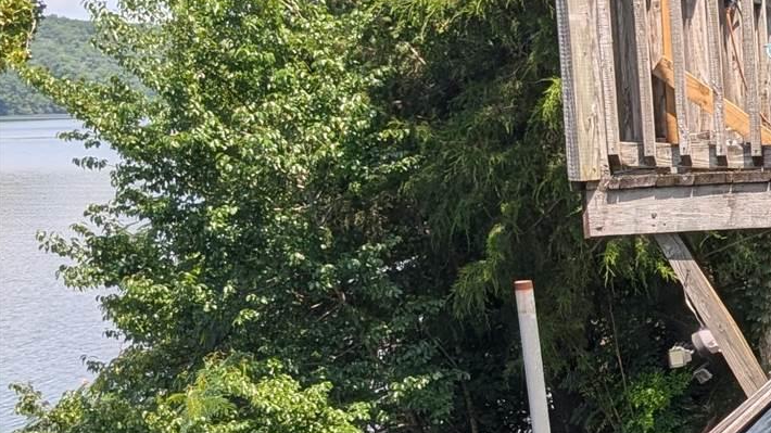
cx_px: 938
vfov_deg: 14.2
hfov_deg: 22.9
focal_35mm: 85
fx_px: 1737
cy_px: 321
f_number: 1.68
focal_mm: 6.9
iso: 20
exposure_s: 1/3968
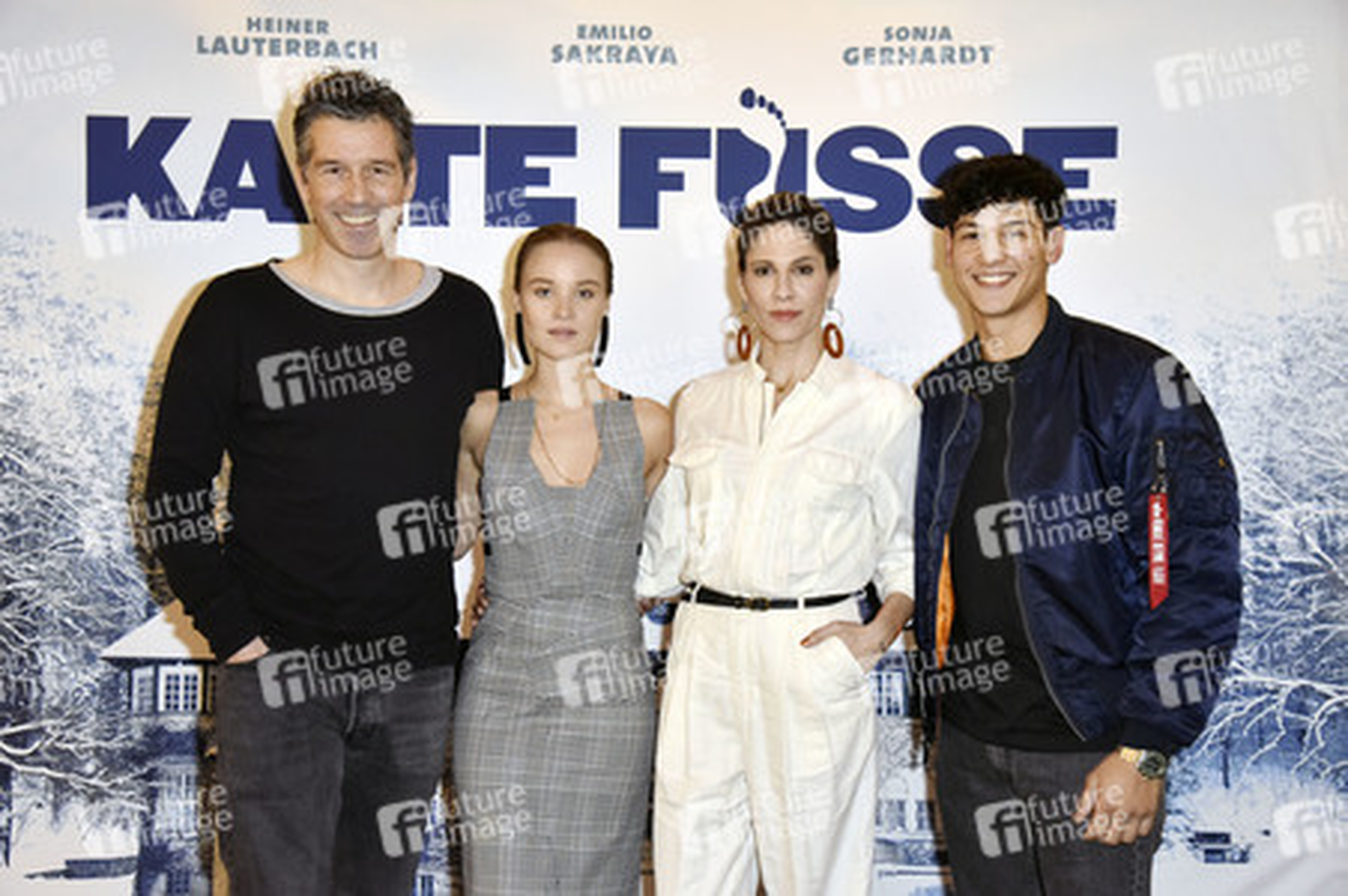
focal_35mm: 48
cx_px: 674
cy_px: 448
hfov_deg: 41.1
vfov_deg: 28.0
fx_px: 1796
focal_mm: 48
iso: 5000
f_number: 5.6
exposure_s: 1/80
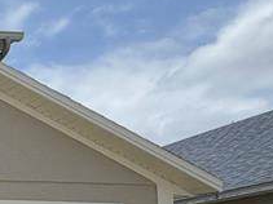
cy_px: 232
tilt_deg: +7.3
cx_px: -321
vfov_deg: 20.4
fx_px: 536
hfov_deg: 17.0
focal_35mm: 68
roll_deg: -0.2
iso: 20
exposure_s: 1/1399
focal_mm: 2.22
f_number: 2.2
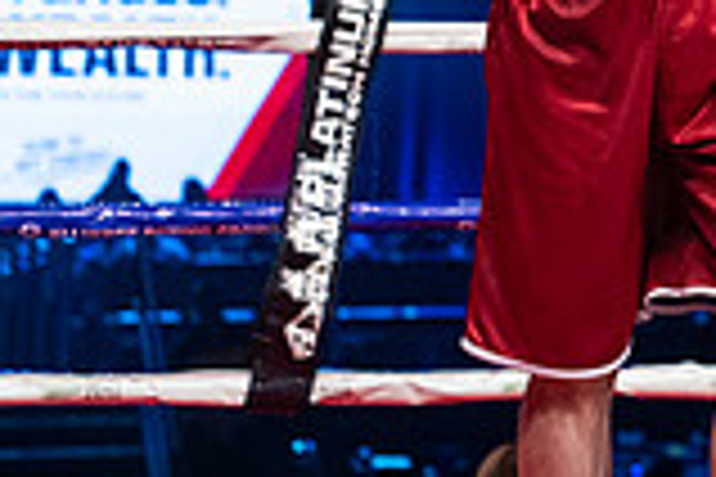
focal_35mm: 182
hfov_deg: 10.6
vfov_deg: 7.5
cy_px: -110
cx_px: 1301
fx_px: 3619
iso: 3200
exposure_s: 1/1000
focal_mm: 50
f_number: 2.5
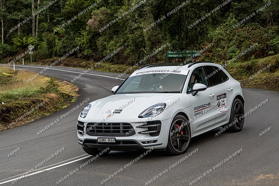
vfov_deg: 18.1
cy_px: 104
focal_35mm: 75
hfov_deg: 26.9
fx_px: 583
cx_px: 140
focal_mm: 45
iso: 800
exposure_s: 1/3200
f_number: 4
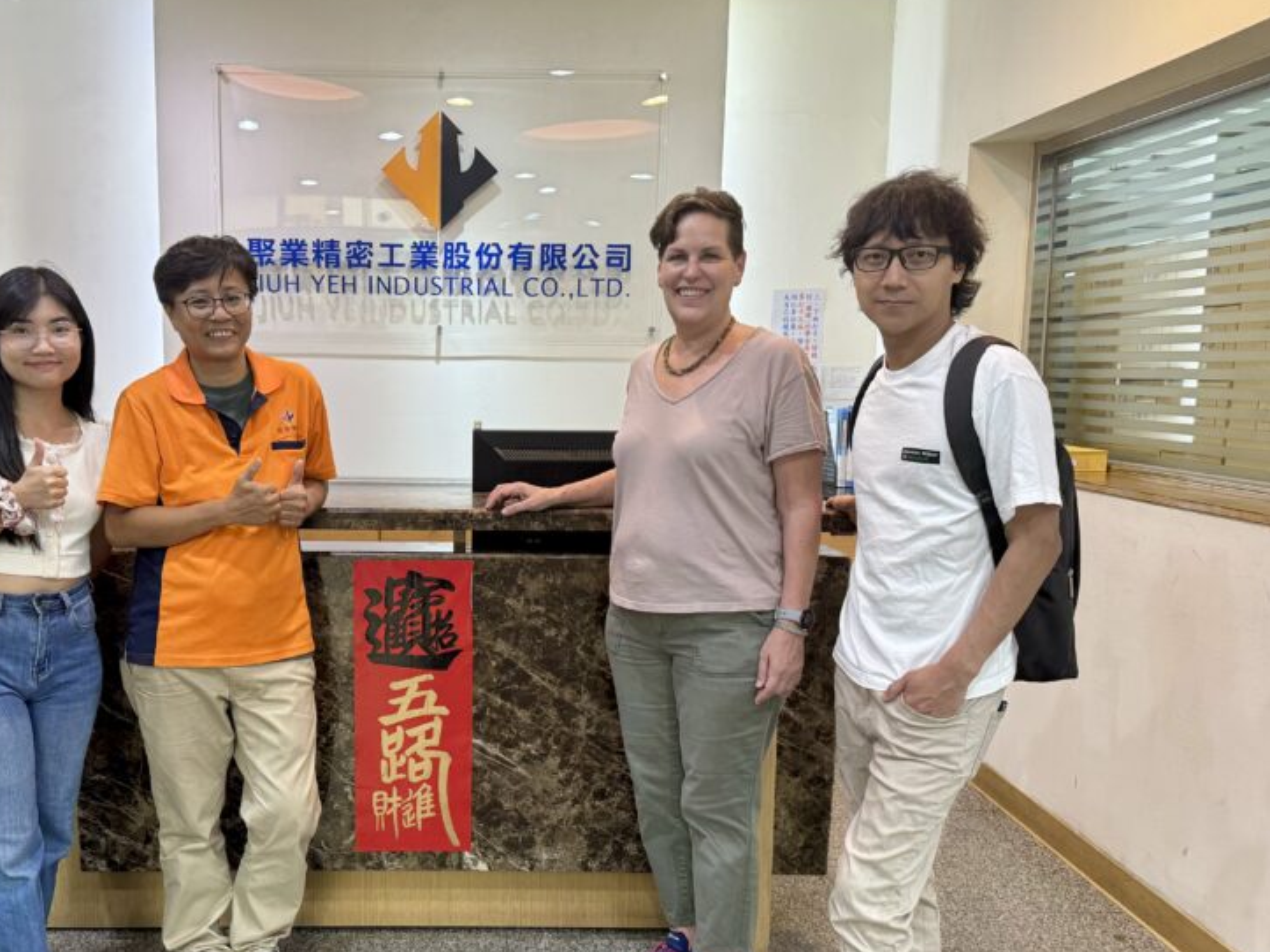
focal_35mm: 34
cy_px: 550
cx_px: 462
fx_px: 1247
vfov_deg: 41.7
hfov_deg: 53.3
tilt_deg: -8.1
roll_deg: -0.1
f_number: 1.78
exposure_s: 1/120
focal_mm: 6.76
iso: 160
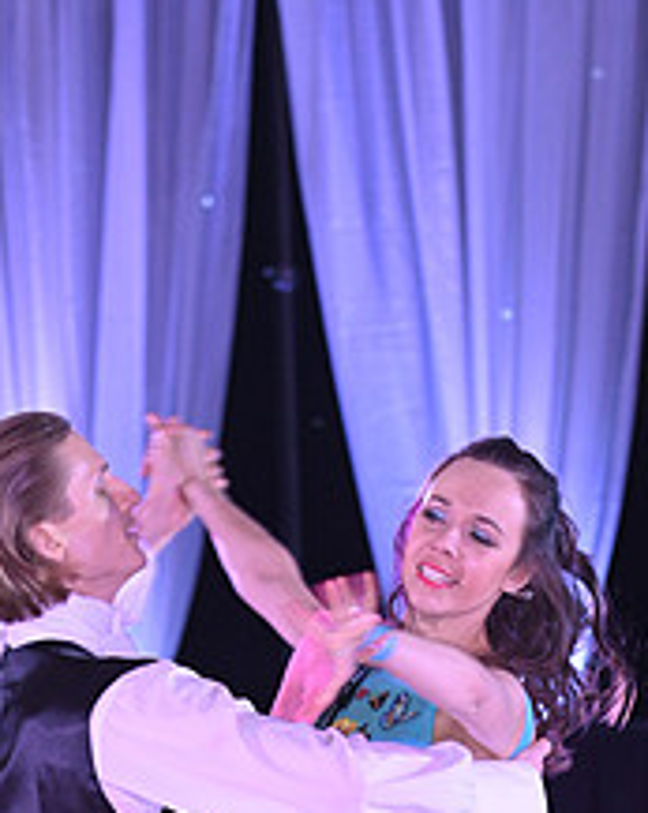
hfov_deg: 4.6
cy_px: 1049
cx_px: 361
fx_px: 8144
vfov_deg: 5.7
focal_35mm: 339
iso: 2000
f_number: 5.6
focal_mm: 135
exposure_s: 1/200
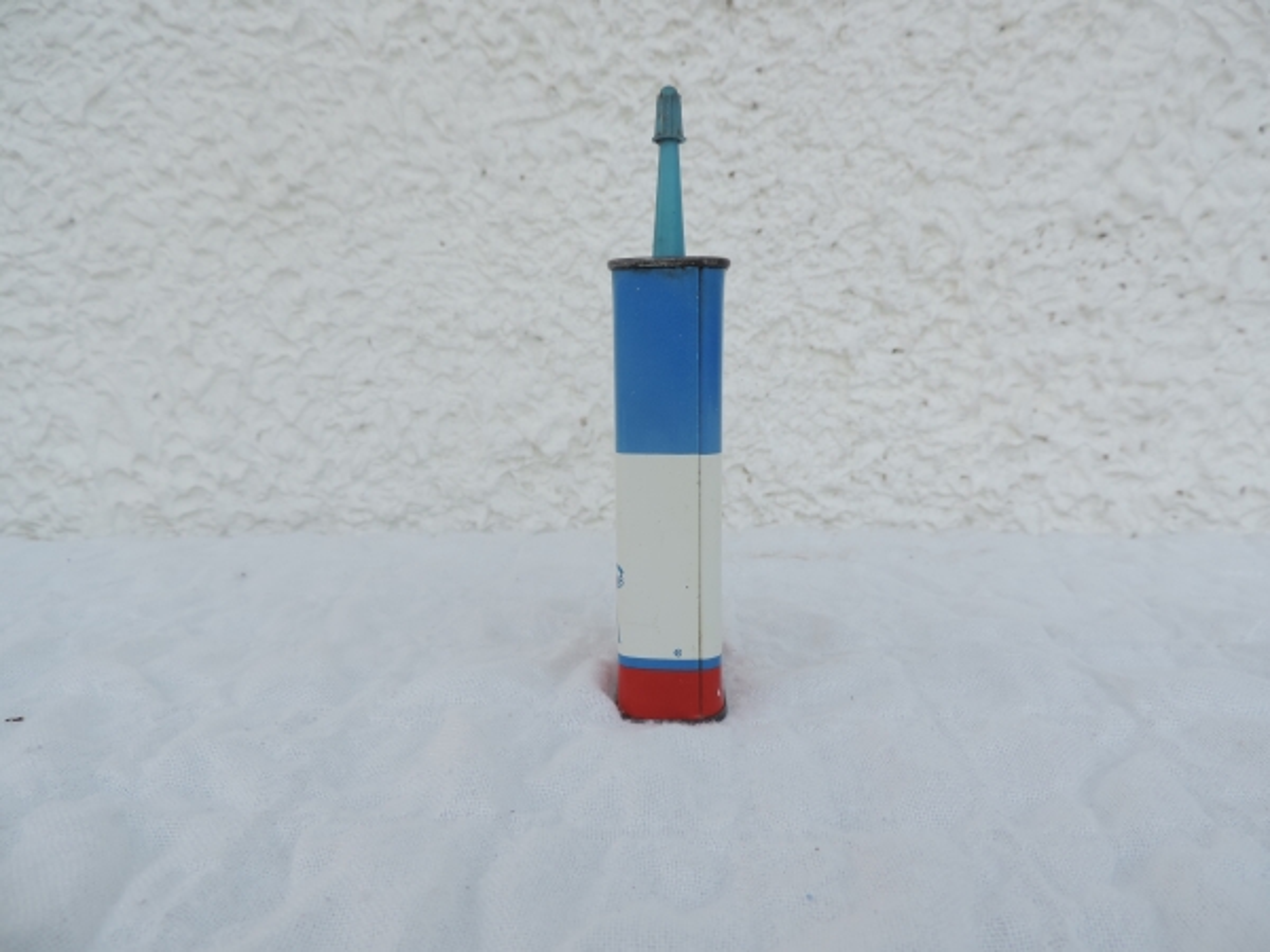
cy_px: 476
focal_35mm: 24
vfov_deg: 56.8
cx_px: 635
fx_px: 881
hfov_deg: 71.6
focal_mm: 4.3
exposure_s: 1/80
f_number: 3
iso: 80
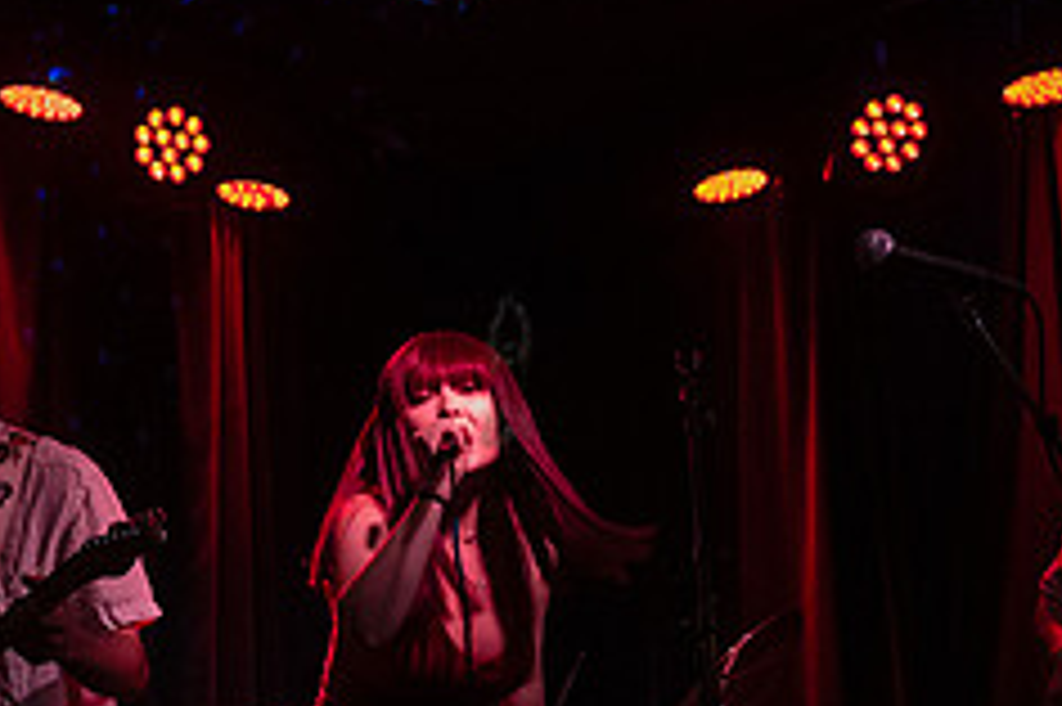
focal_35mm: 61
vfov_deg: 21.0
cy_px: 800
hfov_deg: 32.9
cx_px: 480
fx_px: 1798
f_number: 3.2
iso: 8000
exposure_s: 1/400
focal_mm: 24
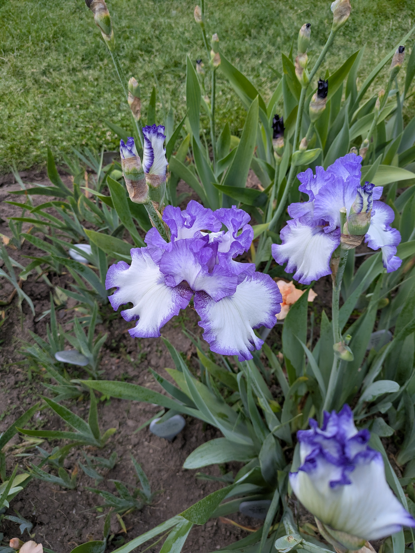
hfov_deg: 54.9
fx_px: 399
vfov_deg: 69.4
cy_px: 276
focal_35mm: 25
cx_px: 208
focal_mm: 5.43
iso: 120
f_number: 1.89
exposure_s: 1/120
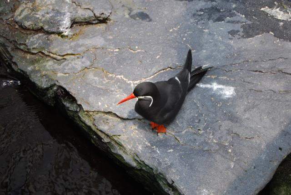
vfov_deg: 16.6
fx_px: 667
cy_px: 98
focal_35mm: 82
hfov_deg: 24.6
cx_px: 146
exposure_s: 1/60
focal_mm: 55
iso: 100
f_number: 5.6
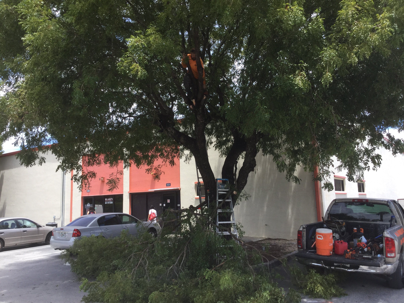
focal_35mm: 31
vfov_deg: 45.4
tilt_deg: +4.5
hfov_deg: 58.4
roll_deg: +0.7
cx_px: 202
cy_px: 152
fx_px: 362
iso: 25
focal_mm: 3.3
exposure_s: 1/367
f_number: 2.4
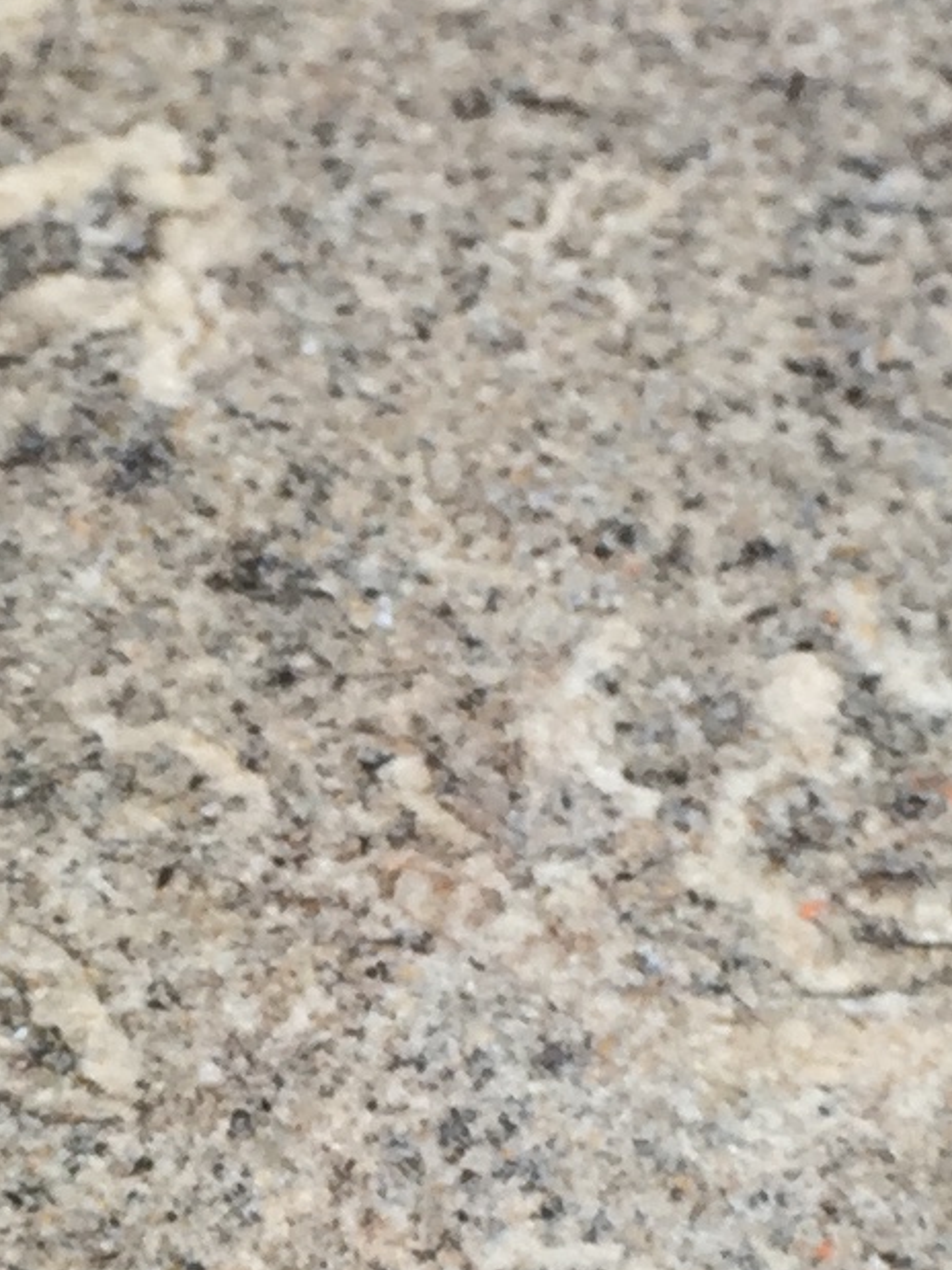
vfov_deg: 12.8
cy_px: 1182
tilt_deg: -52.9
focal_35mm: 153
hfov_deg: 9.6
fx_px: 5612
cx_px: 66
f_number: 2.2
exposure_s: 1/175
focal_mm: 4.15
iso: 32
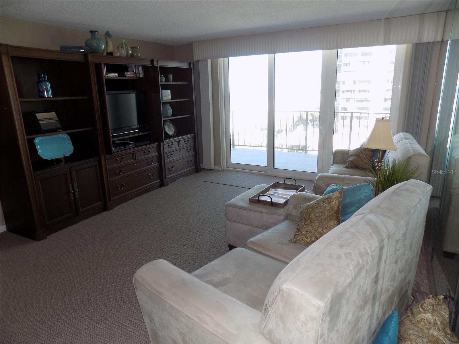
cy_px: 172
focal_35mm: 23
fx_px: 305
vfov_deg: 58.9
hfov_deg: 73.9
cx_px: 230
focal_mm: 4
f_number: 3.1
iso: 80
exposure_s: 1/40
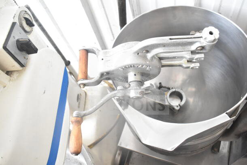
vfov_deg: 40.0
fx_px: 226
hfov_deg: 57.2
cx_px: 124
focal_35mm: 33
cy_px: 82
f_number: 4.5
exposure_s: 1/80
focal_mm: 22
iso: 1600
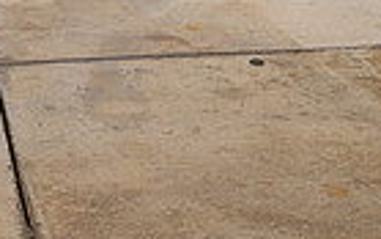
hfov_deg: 19.8
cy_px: -330
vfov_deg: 10.9
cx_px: 0
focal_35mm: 102
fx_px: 1060
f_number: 8
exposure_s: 1/250
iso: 320
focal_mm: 31
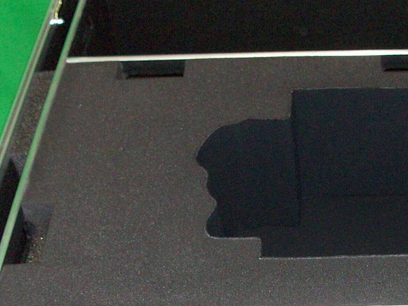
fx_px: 919
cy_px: 195
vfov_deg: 18.9
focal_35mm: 78
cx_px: 445
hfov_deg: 23.5
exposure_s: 1/60
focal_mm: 5.7
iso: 160
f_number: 2.8
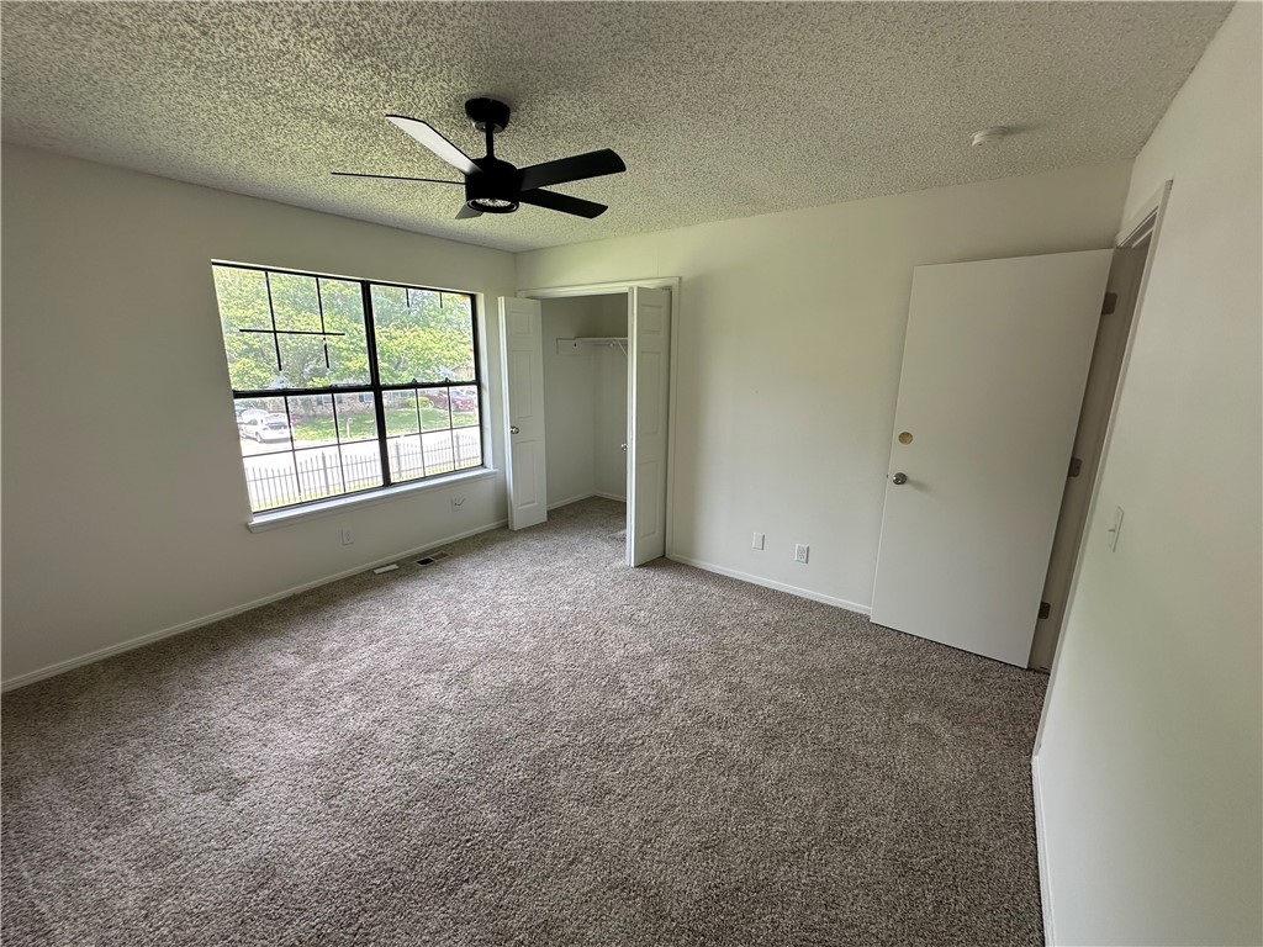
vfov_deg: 85.7
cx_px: 632
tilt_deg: -13.5
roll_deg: -0.7
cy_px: 474
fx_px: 511
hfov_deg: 102.1
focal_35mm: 14
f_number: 2.2
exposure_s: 1/110
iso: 40
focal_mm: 2.22
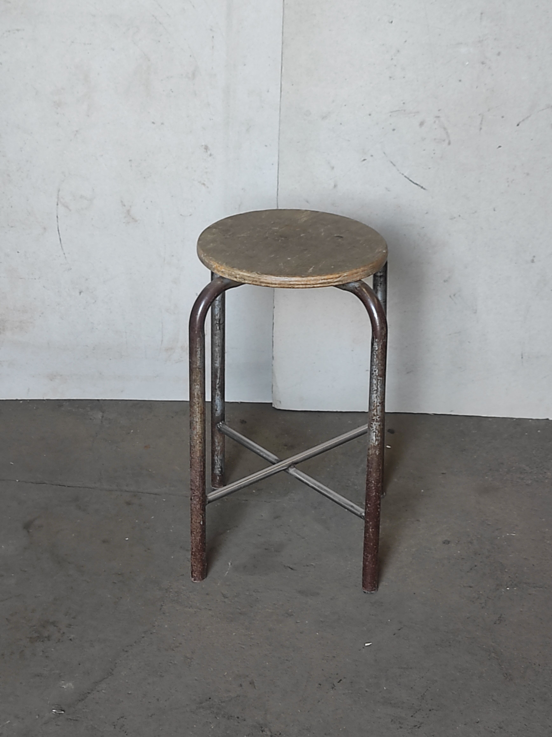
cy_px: 368
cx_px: 276
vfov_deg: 69.4
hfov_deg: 54.8
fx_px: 532
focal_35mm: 25
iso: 156
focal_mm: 5.43
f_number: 1.89
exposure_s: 1/50
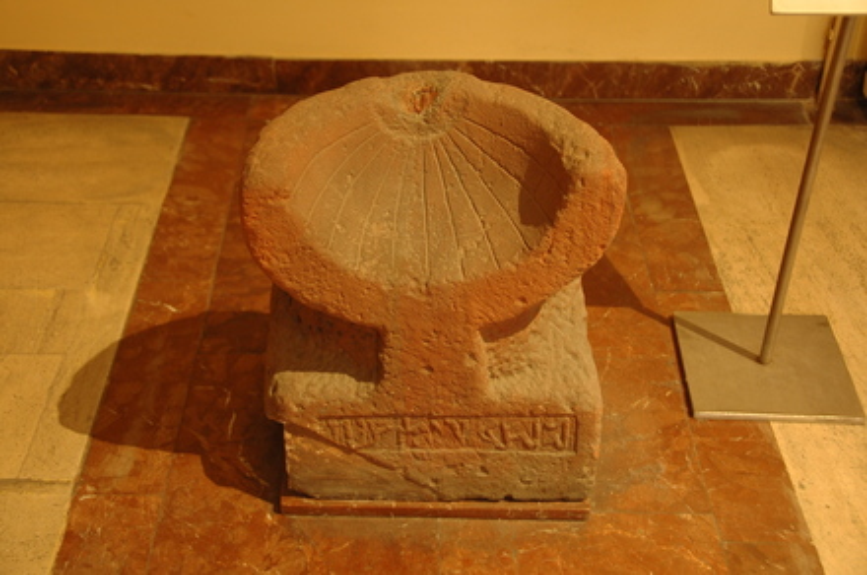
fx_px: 1263
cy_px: 288
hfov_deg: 37.9
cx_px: 434
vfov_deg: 25.7
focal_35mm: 52
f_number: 4.2
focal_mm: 35
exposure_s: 1/8
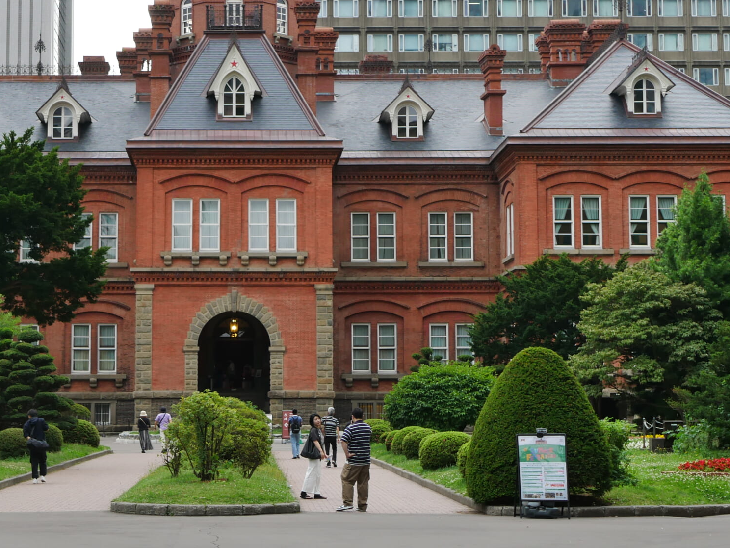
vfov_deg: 17.1
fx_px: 1814
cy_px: 195
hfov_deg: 22.6
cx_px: 226
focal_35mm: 86
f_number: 3.5
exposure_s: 1/500
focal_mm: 25
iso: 200
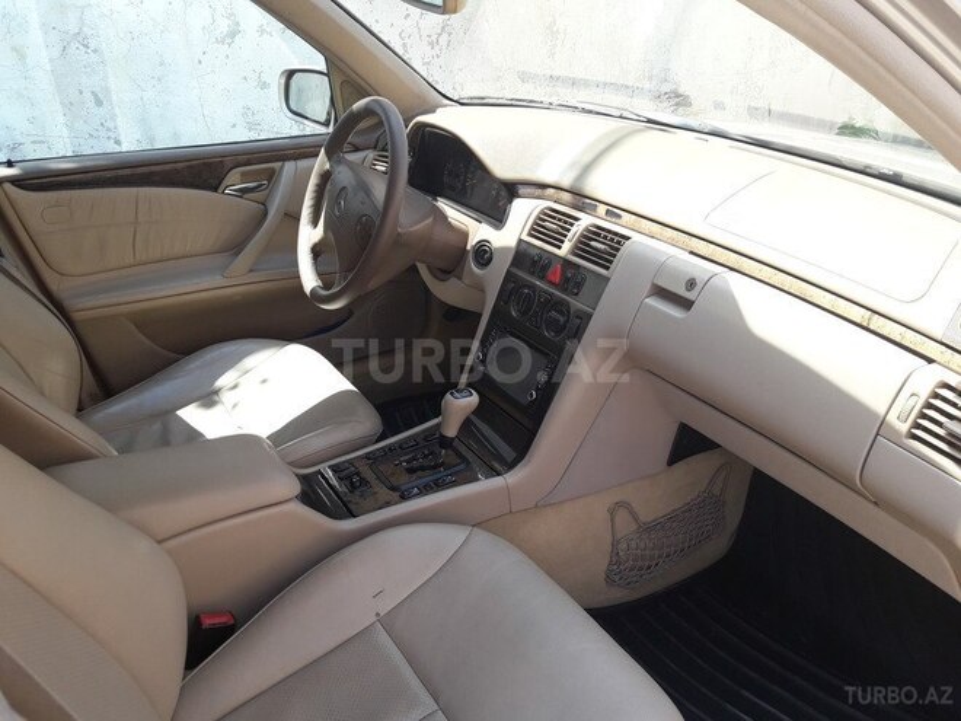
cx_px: 480
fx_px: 777
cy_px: 360
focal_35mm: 28
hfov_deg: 63.4
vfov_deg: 49.7
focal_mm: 3.7
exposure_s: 1/244
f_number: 1.9
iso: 40
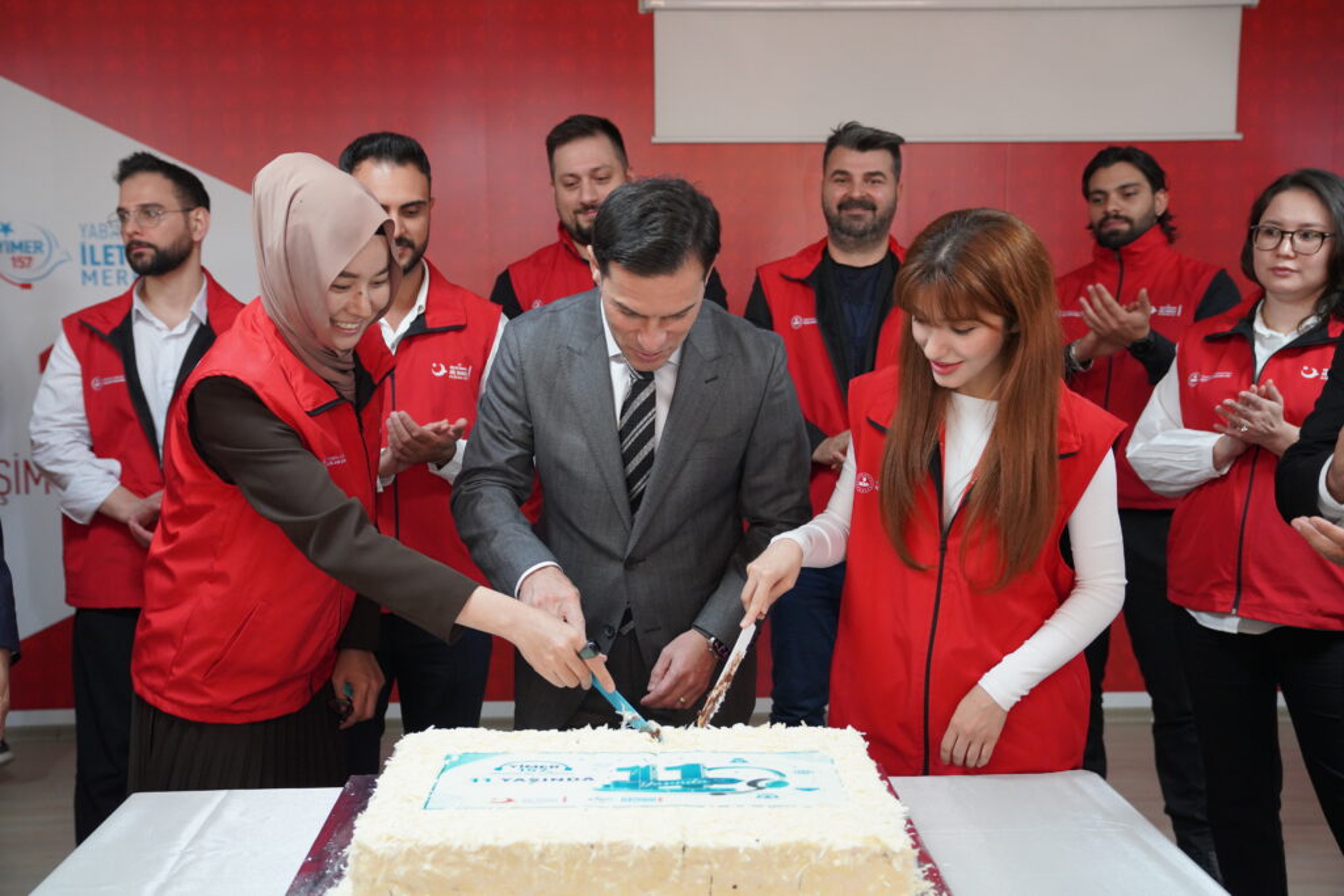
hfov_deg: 51.9
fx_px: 1381
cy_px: 448
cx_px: 672
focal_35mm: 37
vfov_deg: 36.0
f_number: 4
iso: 2500
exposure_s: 1/160
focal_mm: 37
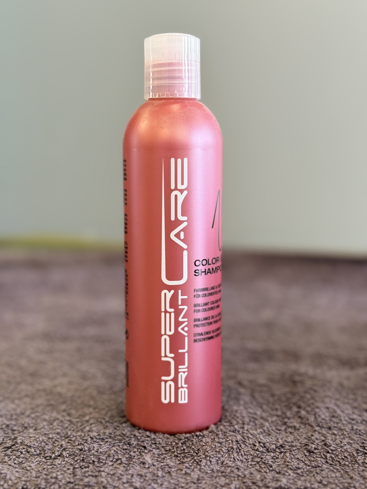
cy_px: 244
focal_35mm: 48
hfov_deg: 30.3
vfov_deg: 39.7
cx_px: 184
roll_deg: -0.4
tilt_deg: -8.2
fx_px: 679
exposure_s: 1/100
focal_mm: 6.76
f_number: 1.78
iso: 200
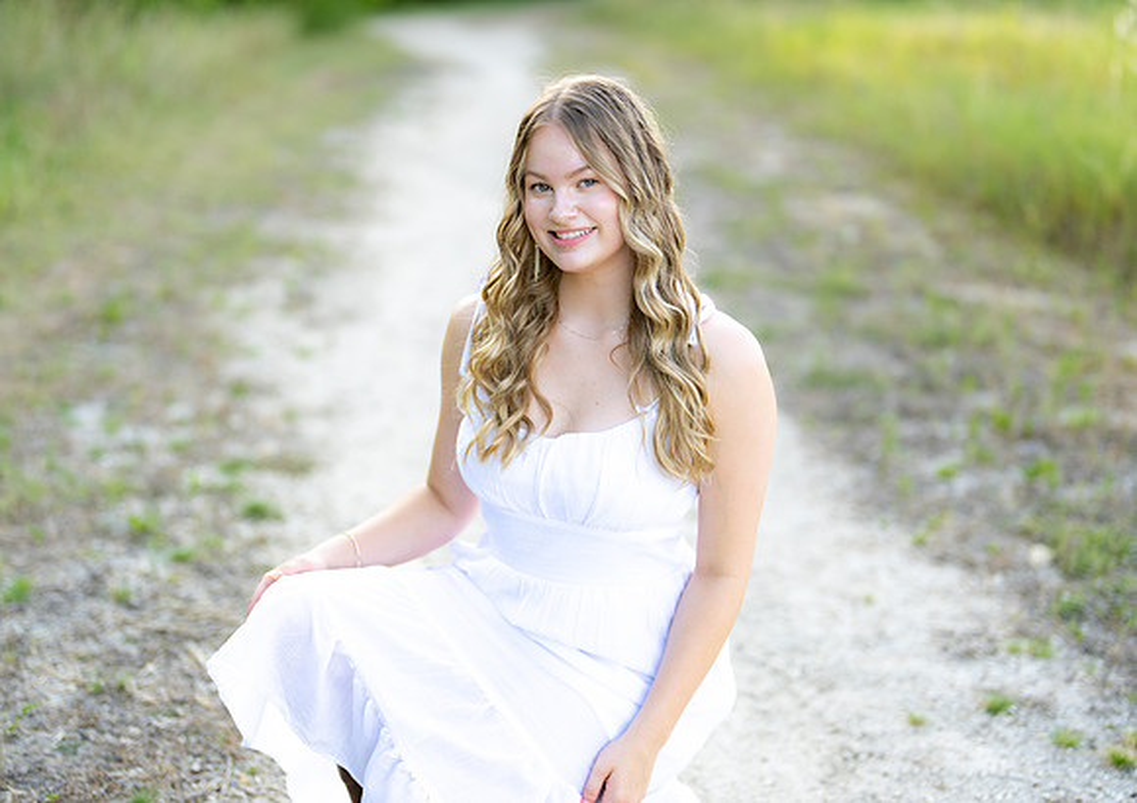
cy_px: 404
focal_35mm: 57
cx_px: 585
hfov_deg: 34.2
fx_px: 1846
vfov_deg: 24.6
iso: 100
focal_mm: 50
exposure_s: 1/800
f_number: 1.2
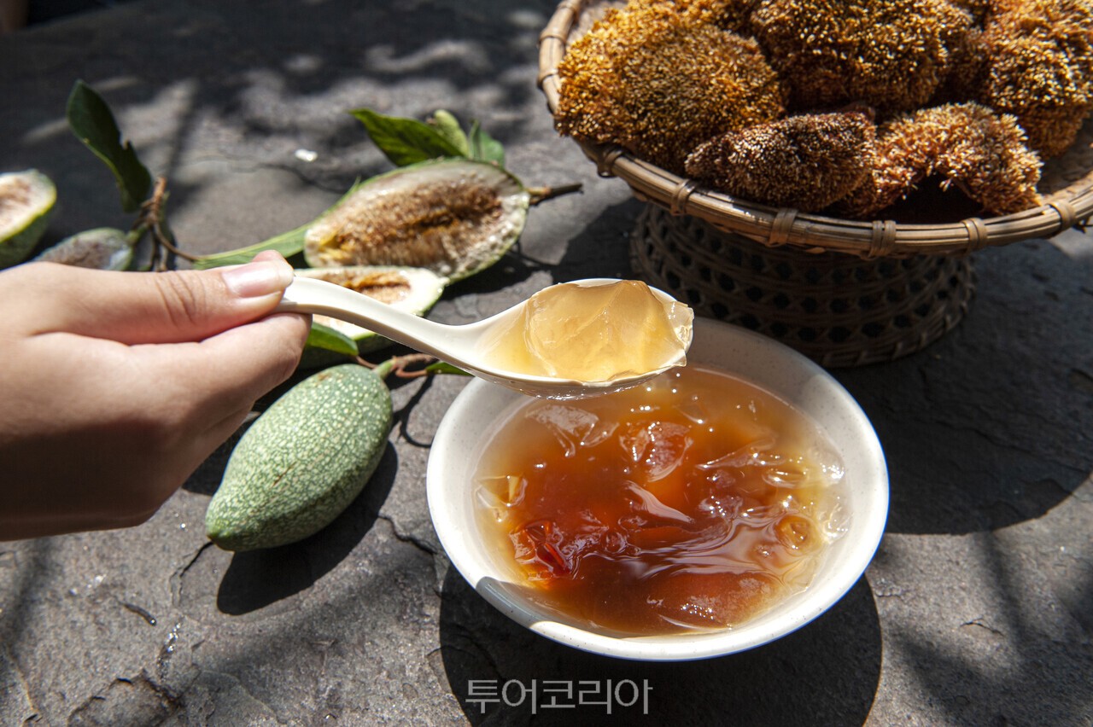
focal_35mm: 40
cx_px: 546
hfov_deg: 48.5
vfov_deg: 33.4
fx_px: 1214
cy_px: 364
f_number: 10
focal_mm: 40
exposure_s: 1/640
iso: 320
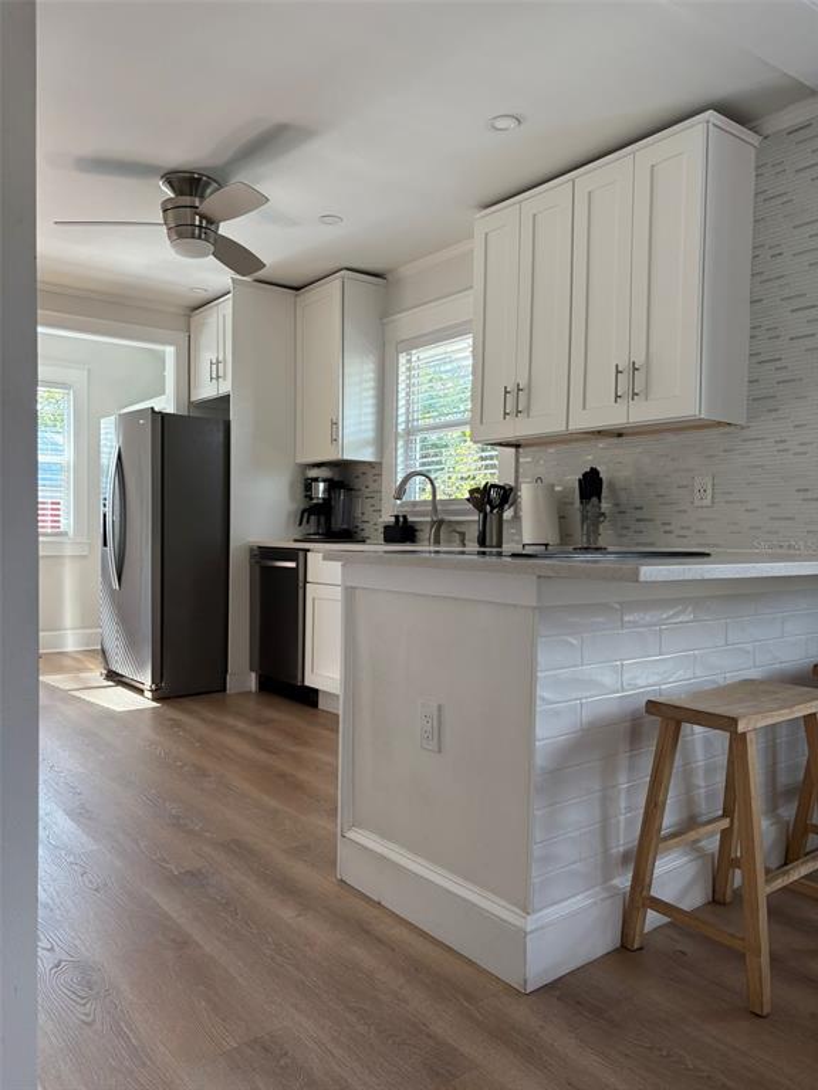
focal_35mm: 26
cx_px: 409
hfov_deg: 53.1
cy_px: 545
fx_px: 819
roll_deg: -0.6
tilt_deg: -0.3
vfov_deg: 67.3
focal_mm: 5.96
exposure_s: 1/122
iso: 125
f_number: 1.6
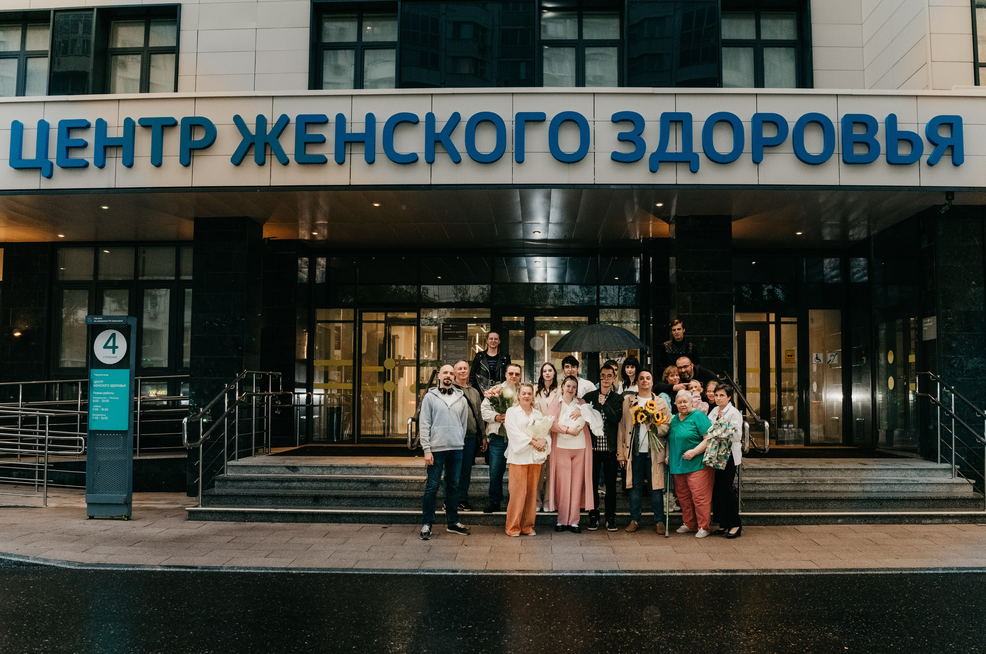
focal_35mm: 28
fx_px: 779
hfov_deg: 64.6
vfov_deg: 45.5
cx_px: 521
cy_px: 365
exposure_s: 1/160
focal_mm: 24
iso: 1000
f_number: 4.5
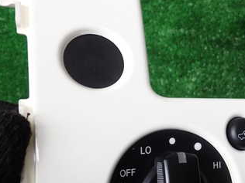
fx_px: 403
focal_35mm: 57
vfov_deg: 25.6
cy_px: 110
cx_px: 229
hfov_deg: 31.9
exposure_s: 1/60
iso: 160
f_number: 2.3
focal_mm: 5.4
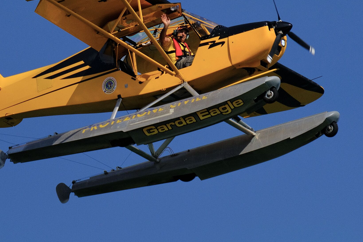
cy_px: 79
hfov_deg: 4.7
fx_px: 4437
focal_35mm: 440
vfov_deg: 3.1
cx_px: 149
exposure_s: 1/4000
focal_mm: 200
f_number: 4.8
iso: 640
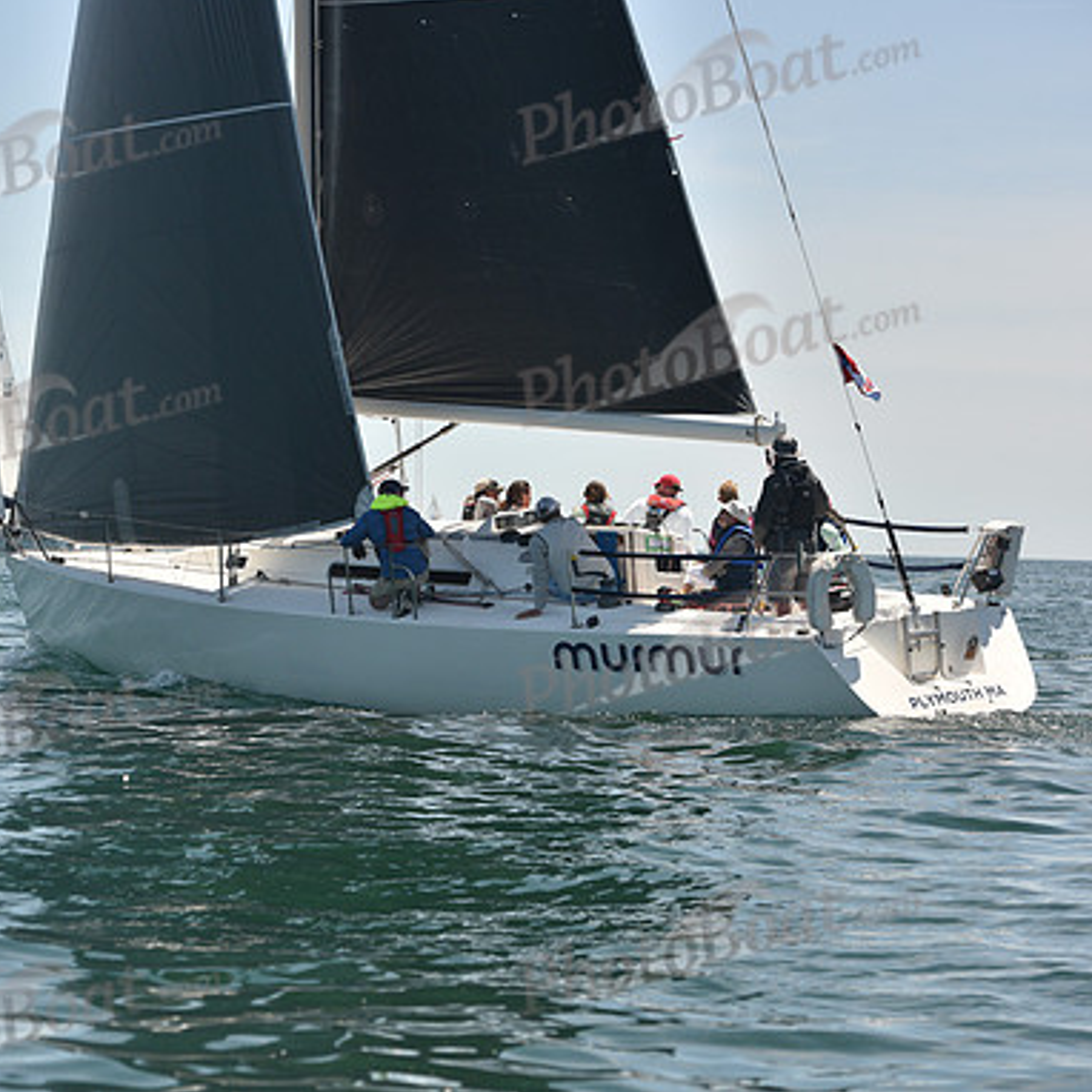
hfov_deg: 13.5
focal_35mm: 129
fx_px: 4604
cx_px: 372
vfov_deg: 13.5
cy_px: 542
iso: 250
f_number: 5
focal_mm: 100
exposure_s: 1/800
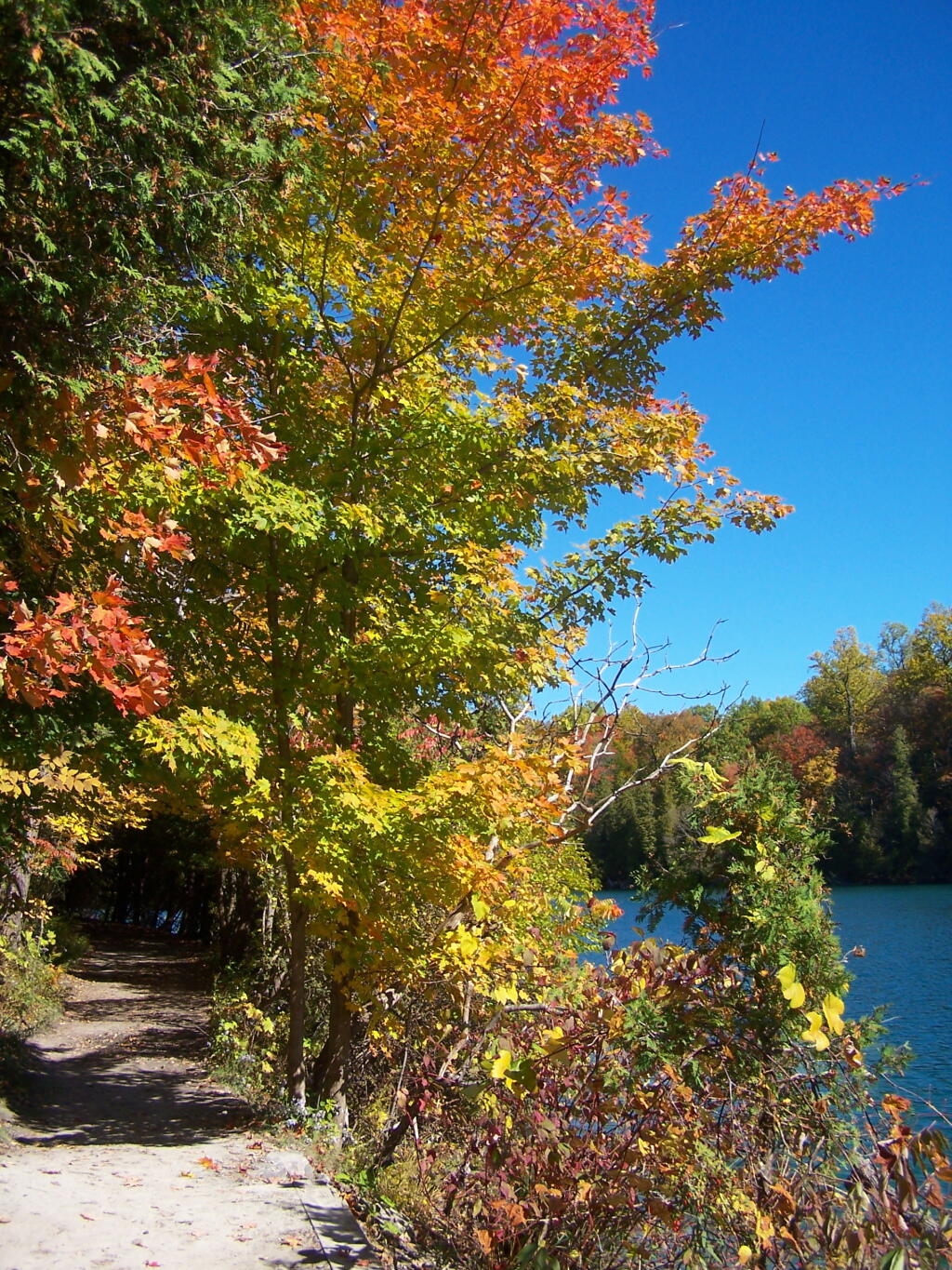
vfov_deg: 49.0
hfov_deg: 37.7
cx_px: 476
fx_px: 1393
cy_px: 635
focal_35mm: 38
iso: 80
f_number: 2.8
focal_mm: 6.3
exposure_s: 1/1000
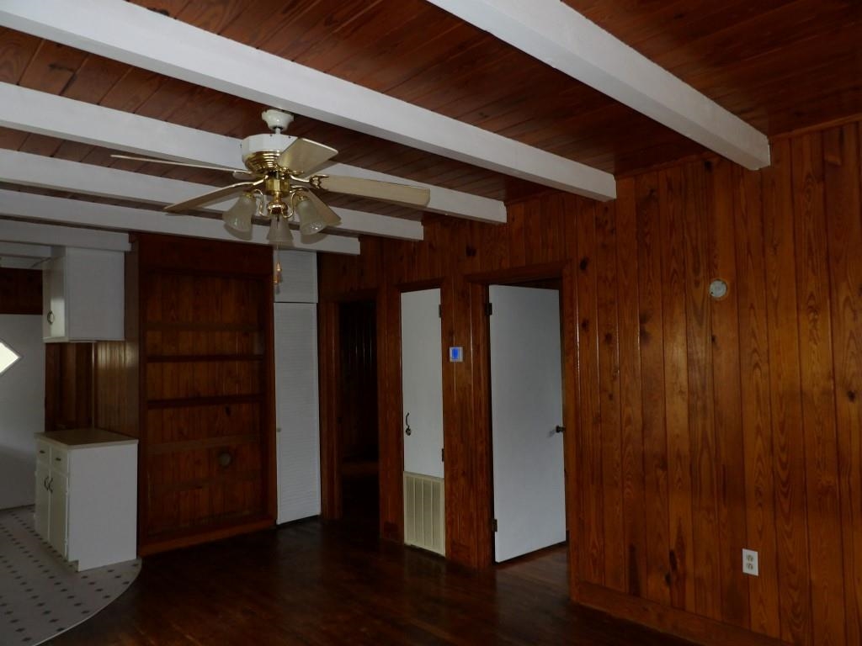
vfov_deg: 56.8
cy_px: 323
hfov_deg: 71.6
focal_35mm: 24
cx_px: 431
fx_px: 598
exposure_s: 1/28
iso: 200
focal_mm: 4.3
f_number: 3.2
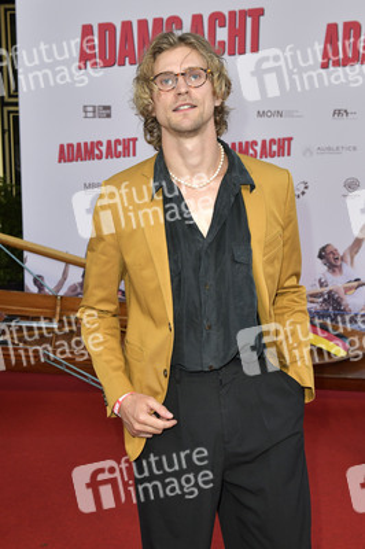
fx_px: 533
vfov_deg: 54.5
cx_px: 182
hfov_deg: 37.8
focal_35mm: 35
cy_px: 274
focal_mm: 35
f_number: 6.3
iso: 1250
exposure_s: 1/250
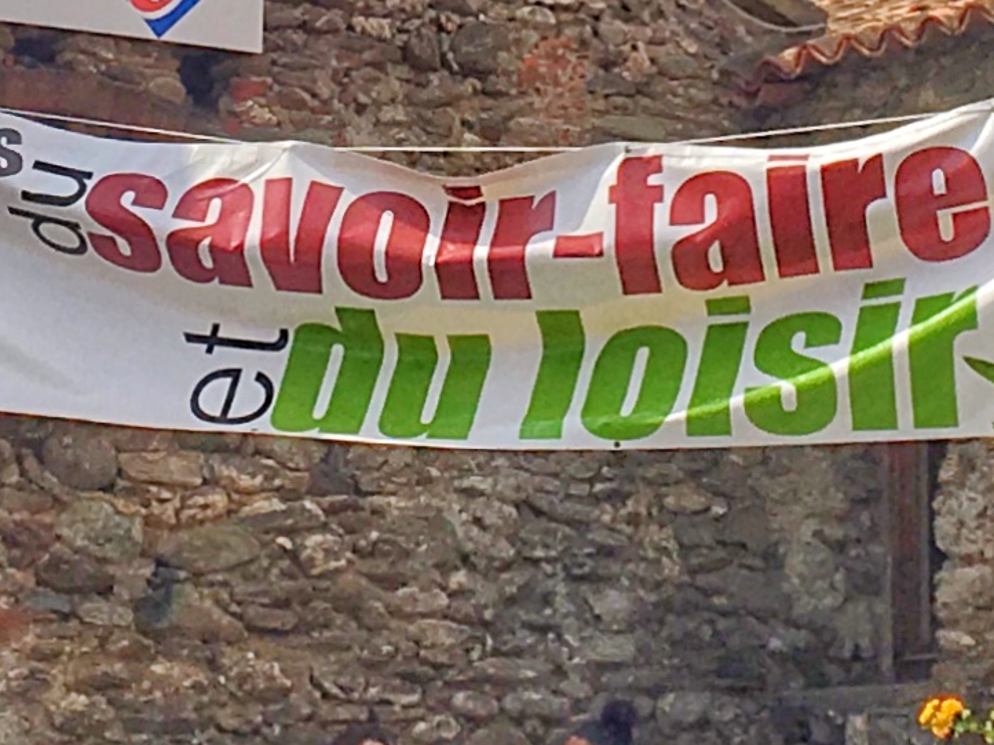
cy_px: -208
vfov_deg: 9.0
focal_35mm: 162
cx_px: 442
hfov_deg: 12.2
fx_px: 4650
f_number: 2.2
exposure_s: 1/3846
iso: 25
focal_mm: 4.15
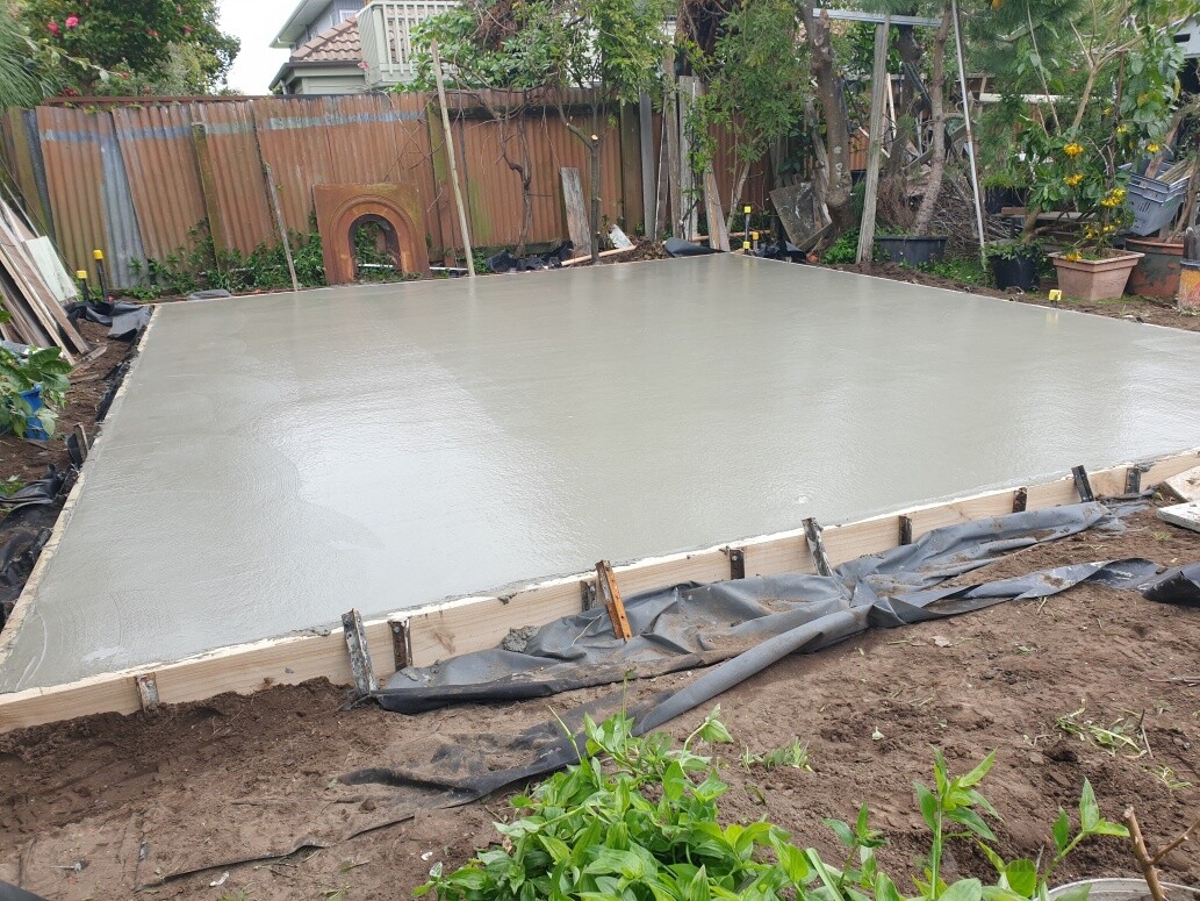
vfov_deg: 53.1
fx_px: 901
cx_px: 600
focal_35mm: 26
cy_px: 450
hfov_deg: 67.3
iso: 50
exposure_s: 1/215
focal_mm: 4.3
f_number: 2.4
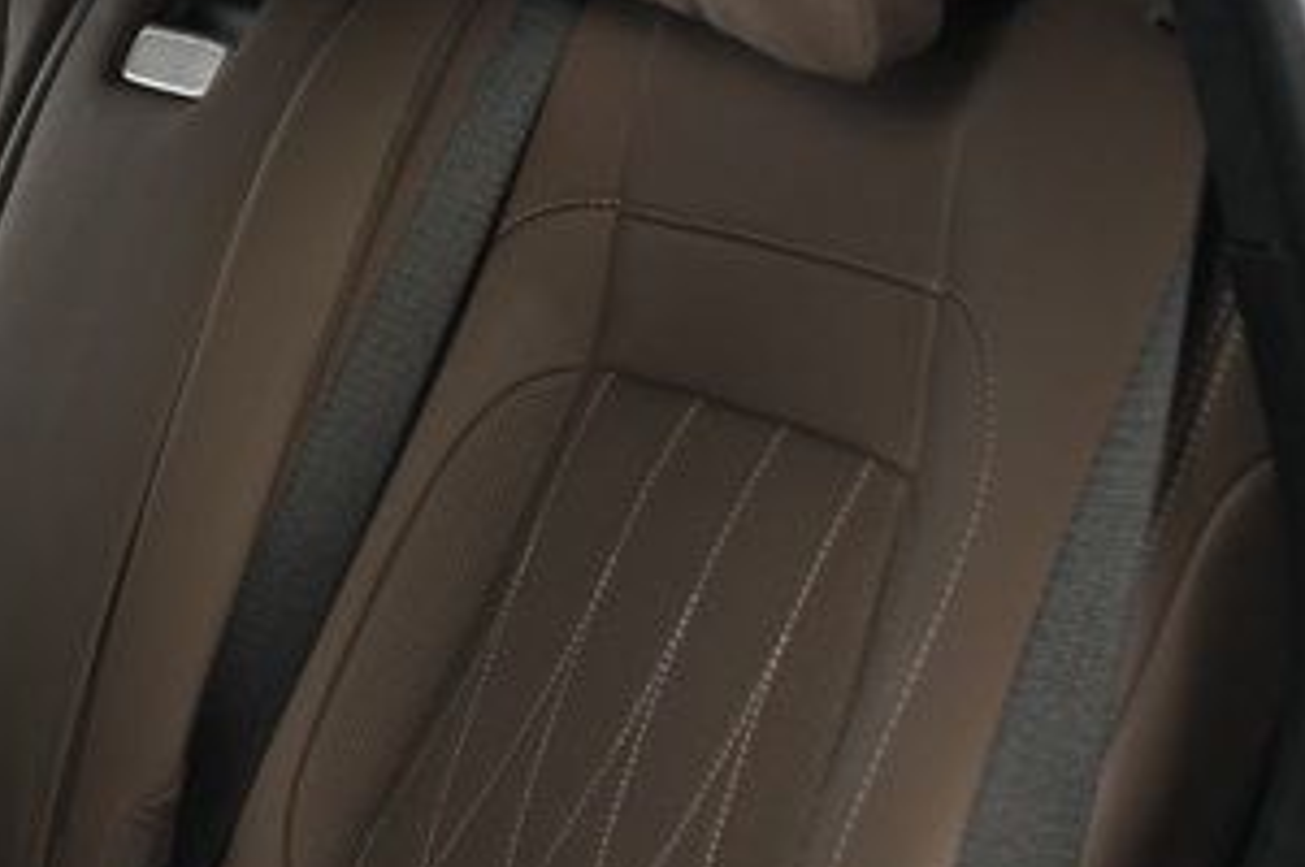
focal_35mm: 92
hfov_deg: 20.9
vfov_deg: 14.8
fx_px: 3331
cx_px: -178
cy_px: 603
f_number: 4.5
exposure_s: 1/160
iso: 100
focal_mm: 18
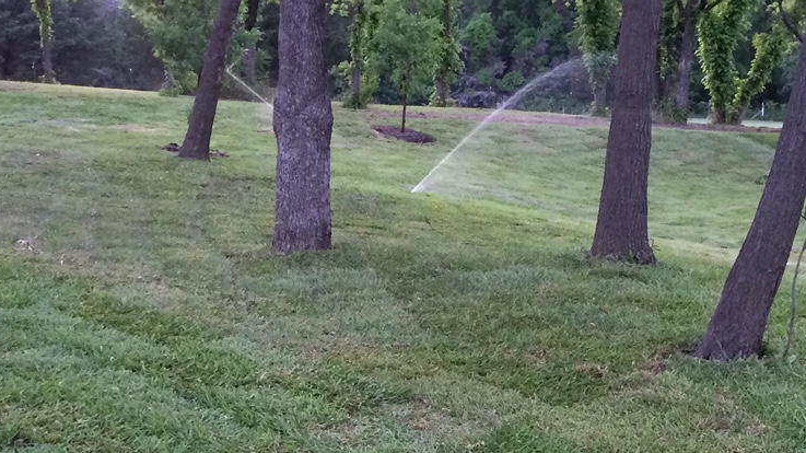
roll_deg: -0.4
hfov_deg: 30.1
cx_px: 371
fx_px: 1496
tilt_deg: -16.3
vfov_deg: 16.8
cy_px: 467
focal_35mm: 70
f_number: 2.2
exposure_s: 1/30
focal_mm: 4.15
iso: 125
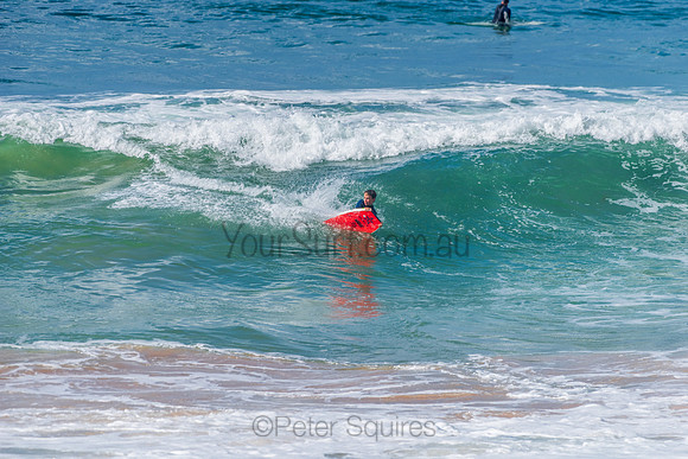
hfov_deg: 4.1
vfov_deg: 2.8
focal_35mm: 500
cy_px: 230
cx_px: 344
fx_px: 9557
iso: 140
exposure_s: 1/2000
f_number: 5.6
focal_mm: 500
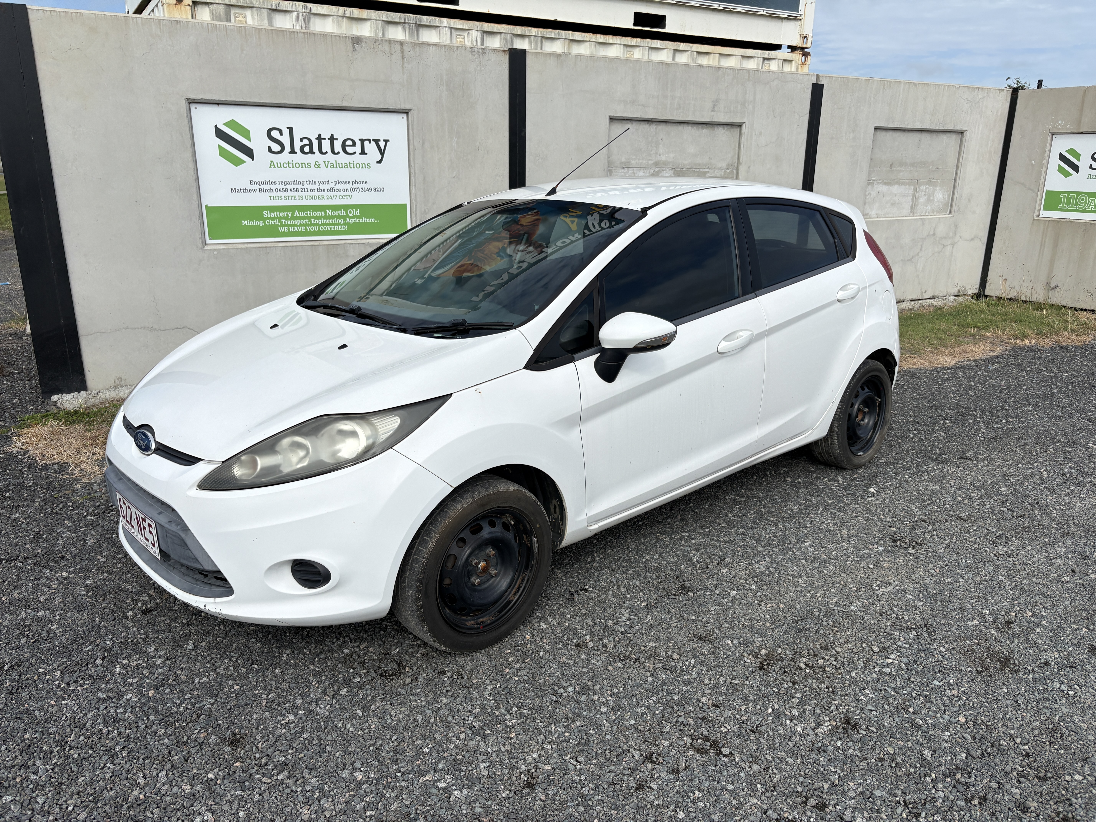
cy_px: 411
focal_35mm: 26
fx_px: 823
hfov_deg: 67.3
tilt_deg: -17.2
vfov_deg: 53.1
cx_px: 548
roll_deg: -0.3
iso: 50
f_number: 1.6
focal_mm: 5.96
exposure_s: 1/6329
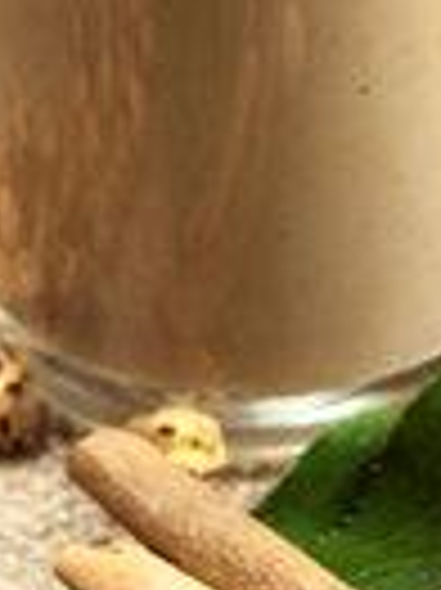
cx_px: 142
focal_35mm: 371
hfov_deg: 4.0
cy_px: 203
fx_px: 6312
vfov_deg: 5.3
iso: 200
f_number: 6.3
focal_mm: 66
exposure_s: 1/40
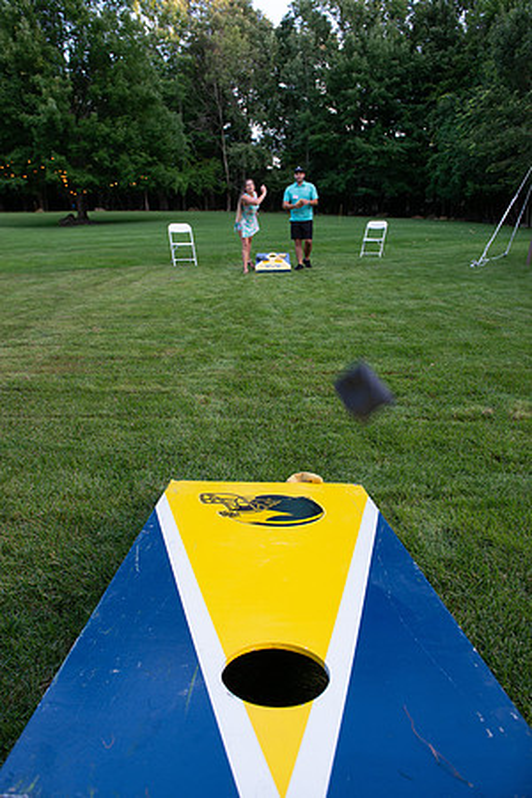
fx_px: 532
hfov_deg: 53.1
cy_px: 399
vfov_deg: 73.7
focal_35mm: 24
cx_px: 266
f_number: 5.6
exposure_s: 1/180
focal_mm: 24
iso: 800
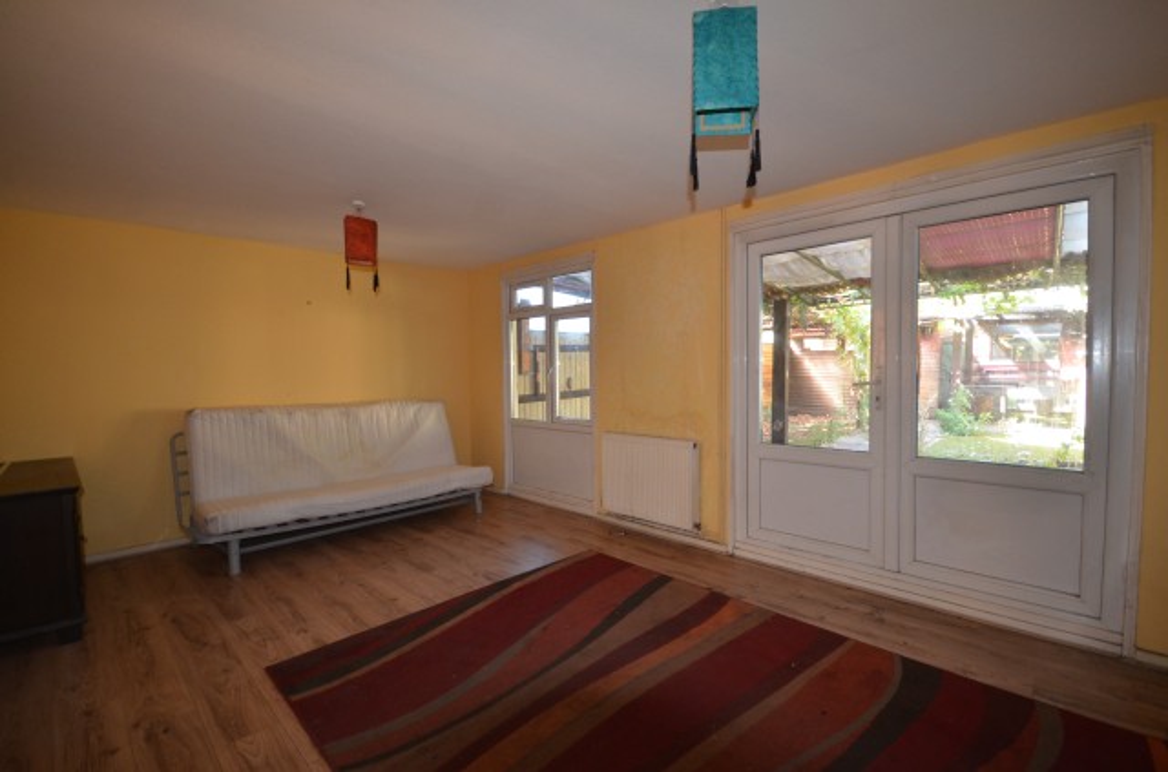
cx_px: 584
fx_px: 485
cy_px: 386
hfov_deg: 100.5
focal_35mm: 15
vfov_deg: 77.0
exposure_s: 1/60
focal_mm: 10
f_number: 4
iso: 800
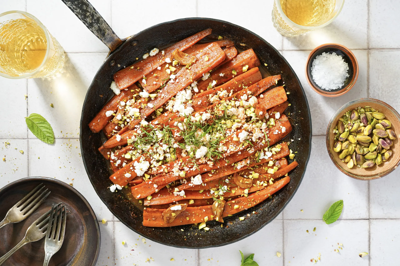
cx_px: 200
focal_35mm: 41
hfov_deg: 47.4
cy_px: 133
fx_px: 456
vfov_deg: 32.6
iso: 100
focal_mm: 41
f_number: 14
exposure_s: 4
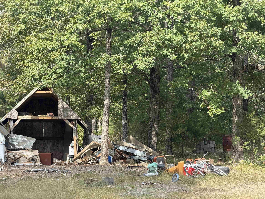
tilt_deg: +2.1
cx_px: 132
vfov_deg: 14.8
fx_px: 766
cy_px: 100
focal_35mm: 100
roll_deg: +0.3
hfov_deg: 19.6
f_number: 2.8
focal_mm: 16.89
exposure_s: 1/177
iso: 50
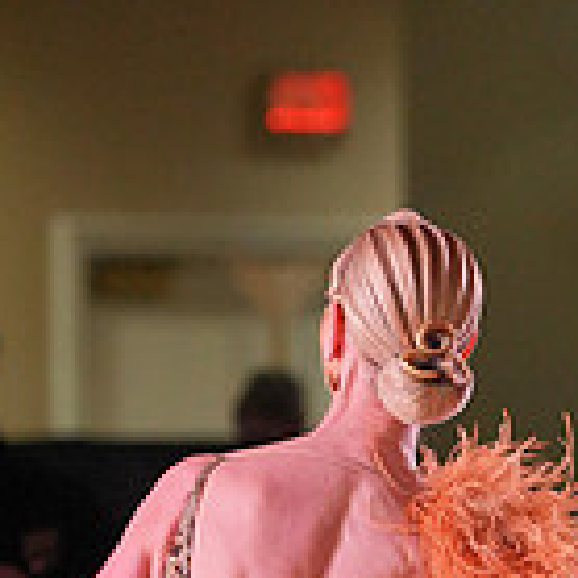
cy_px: 948
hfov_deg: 3.0
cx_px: 397
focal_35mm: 575
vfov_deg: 3.0
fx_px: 10862
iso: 3200
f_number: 4
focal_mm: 162
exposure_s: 1/500
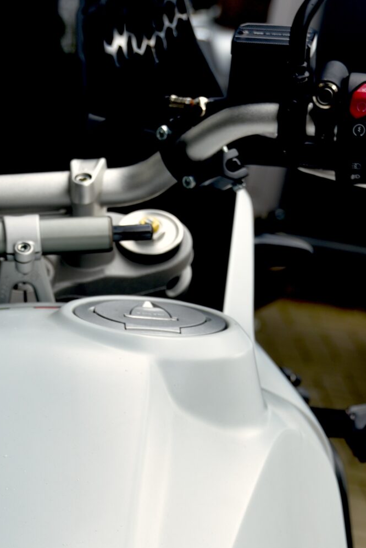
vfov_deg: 16.7
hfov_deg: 11.6
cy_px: 622
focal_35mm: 118
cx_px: 57
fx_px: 1798
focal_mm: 46
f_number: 4.5
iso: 100
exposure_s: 1/80
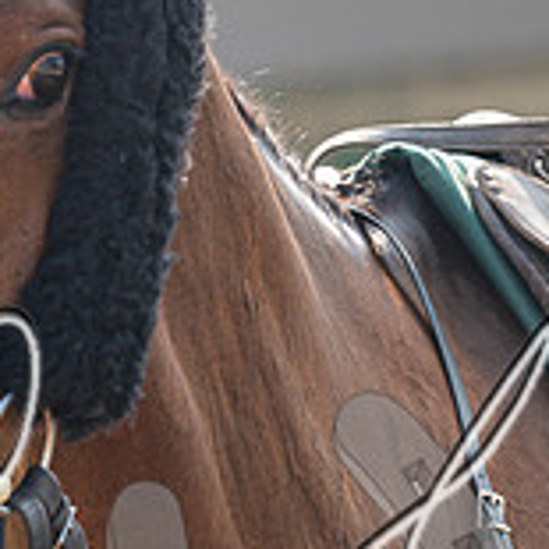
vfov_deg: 3.5
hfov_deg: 3.5
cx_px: 757
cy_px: 336
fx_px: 8954
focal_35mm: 499
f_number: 4
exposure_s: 1/1400
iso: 800
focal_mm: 135
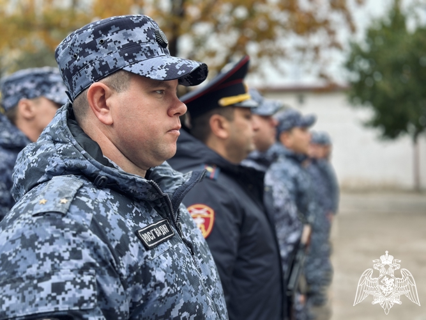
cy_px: 160
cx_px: 213
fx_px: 591
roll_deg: -0.2
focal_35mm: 48
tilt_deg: -0.3
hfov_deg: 39.7
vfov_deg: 30.3
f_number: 1.78
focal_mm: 6.86
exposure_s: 1/107
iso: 125
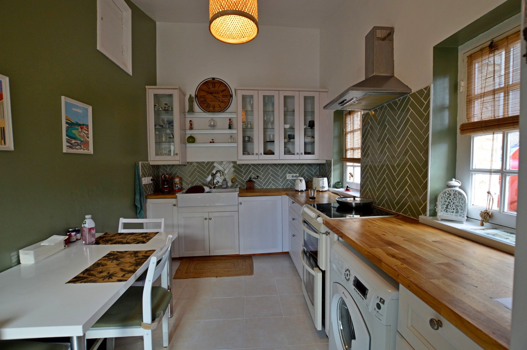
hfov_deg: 100.4
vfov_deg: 77.2
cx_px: 264
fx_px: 219
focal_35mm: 15
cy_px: 175
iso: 400
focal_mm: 10
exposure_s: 1/80
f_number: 4.5
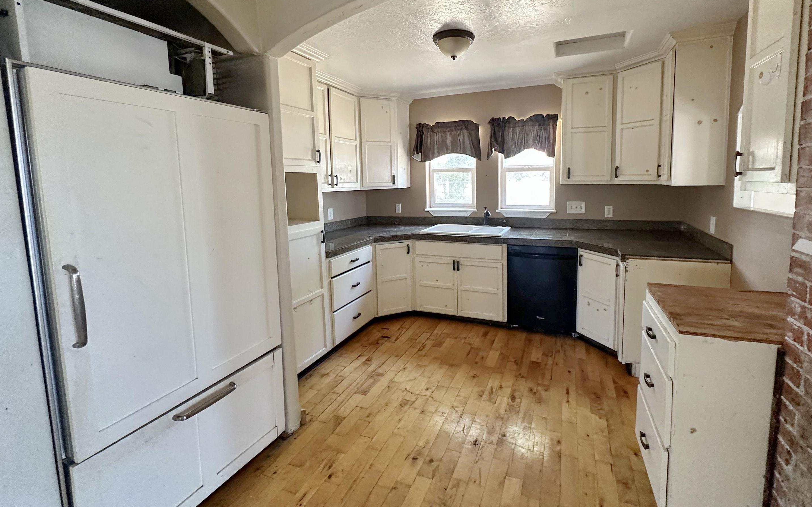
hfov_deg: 97.7
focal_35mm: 16
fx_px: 354
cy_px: 211
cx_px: 432
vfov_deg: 70.7
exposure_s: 1/69
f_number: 2.2
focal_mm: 2.22
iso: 320
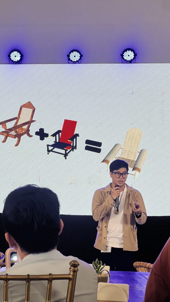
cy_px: 150
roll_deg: +1.8
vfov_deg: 25.0
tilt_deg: +6.1
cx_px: 80
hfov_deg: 14.2
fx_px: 681
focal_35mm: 85
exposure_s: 1/120
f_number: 2.8
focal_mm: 9
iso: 80
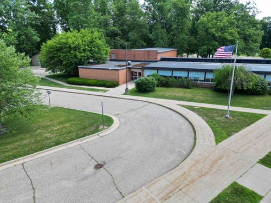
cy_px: 102
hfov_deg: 71.6
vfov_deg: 56.8
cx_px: 136
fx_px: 188
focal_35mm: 24
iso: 110
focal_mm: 6.72
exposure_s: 1/1000
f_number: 1.7
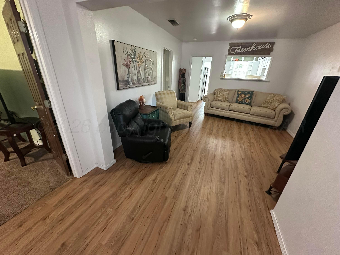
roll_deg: -2.2
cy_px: 128
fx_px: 138
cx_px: 170
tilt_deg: -23.4
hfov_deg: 102.1
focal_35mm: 14
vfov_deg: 85.7
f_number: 2.2
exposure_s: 1/60
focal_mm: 2.22
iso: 800
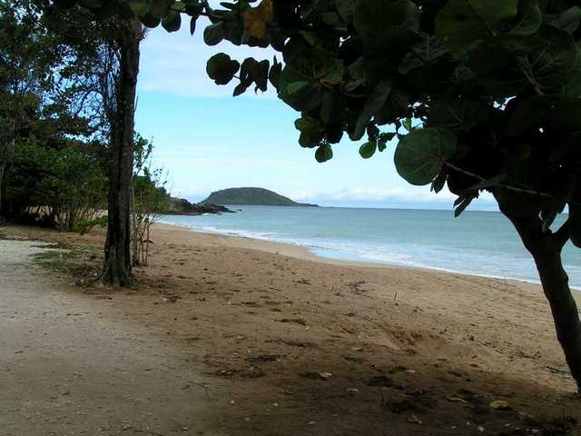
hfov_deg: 45.8
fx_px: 688
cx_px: 290
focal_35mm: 41
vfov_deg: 35.1
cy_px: 218
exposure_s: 1/500
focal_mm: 6.3
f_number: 5.6
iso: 50
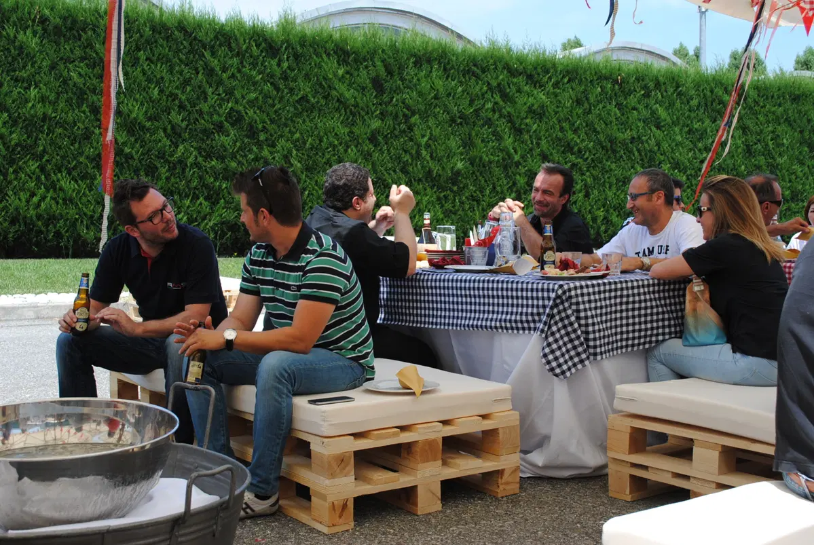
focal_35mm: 44
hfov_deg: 44.9
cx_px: 407
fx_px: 985
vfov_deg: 30.9
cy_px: 272
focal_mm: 29
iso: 100
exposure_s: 1/160
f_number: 6.3
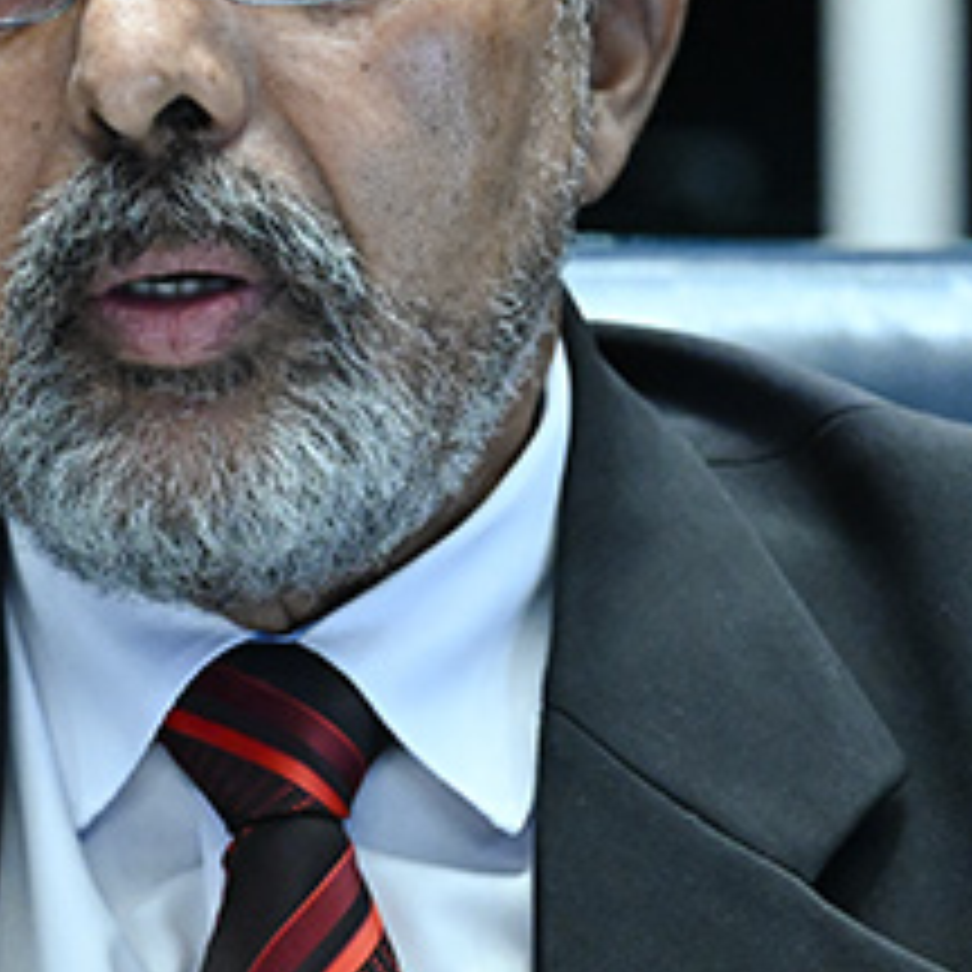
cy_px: 423
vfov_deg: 2.6
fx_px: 21475
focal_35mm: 676
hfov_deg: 2.6
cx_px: 382
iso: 4000
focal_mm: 200
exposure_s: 1/200
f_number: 3.5
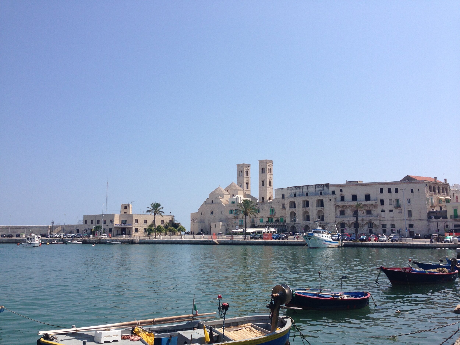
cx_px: 230
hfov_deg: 55.4
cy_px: 172
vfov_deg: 42.9
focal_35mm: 33
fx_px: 439
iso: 50
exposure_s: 1/2358
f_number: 2.4
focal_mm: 4.12
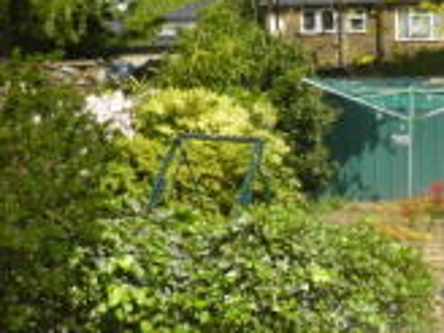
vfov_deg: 14.4
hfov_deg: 19.0
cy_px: 188
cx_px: 332
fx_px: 1321
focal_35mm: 103
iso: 100
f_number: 3.3
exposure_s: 1/800
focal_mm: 5.2
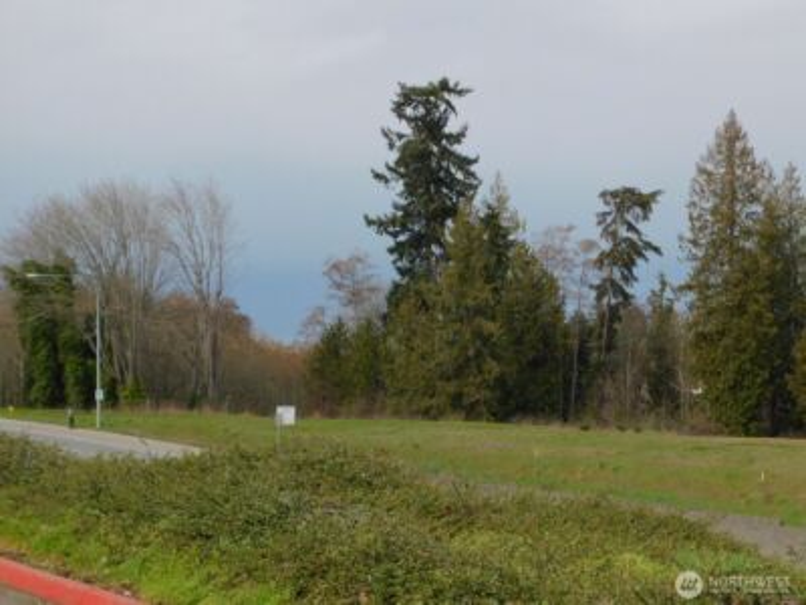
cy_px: 302
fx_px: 1374
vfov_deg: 24.8
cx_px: 403
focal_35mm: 59
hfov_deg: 32.7
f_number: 4
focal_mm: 10.4
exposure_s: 1/1000
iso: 125
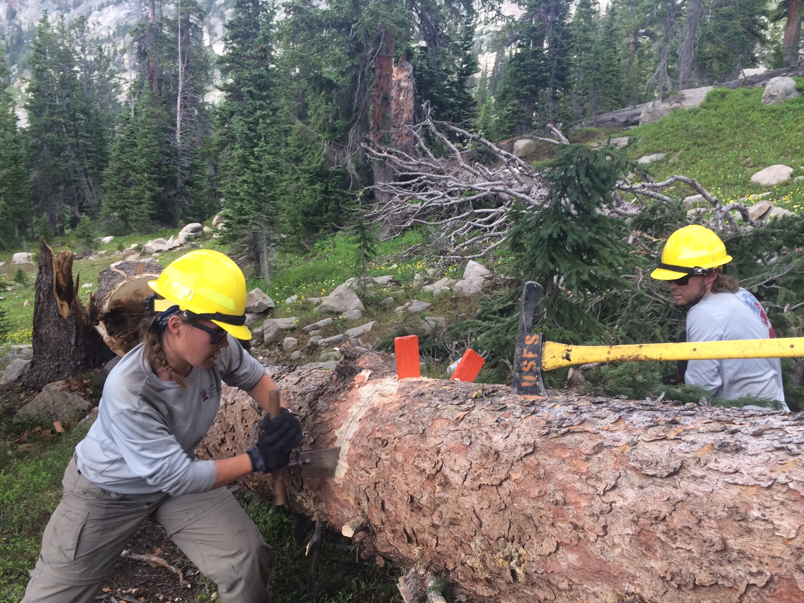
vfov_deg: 44.2
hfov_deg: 56.8
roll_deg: -3.5
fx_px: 743
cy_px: 306
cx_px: 399
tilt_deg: -13.1
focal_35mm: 32
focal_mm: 4.15
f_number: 2.2
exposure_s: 1/120
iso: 64
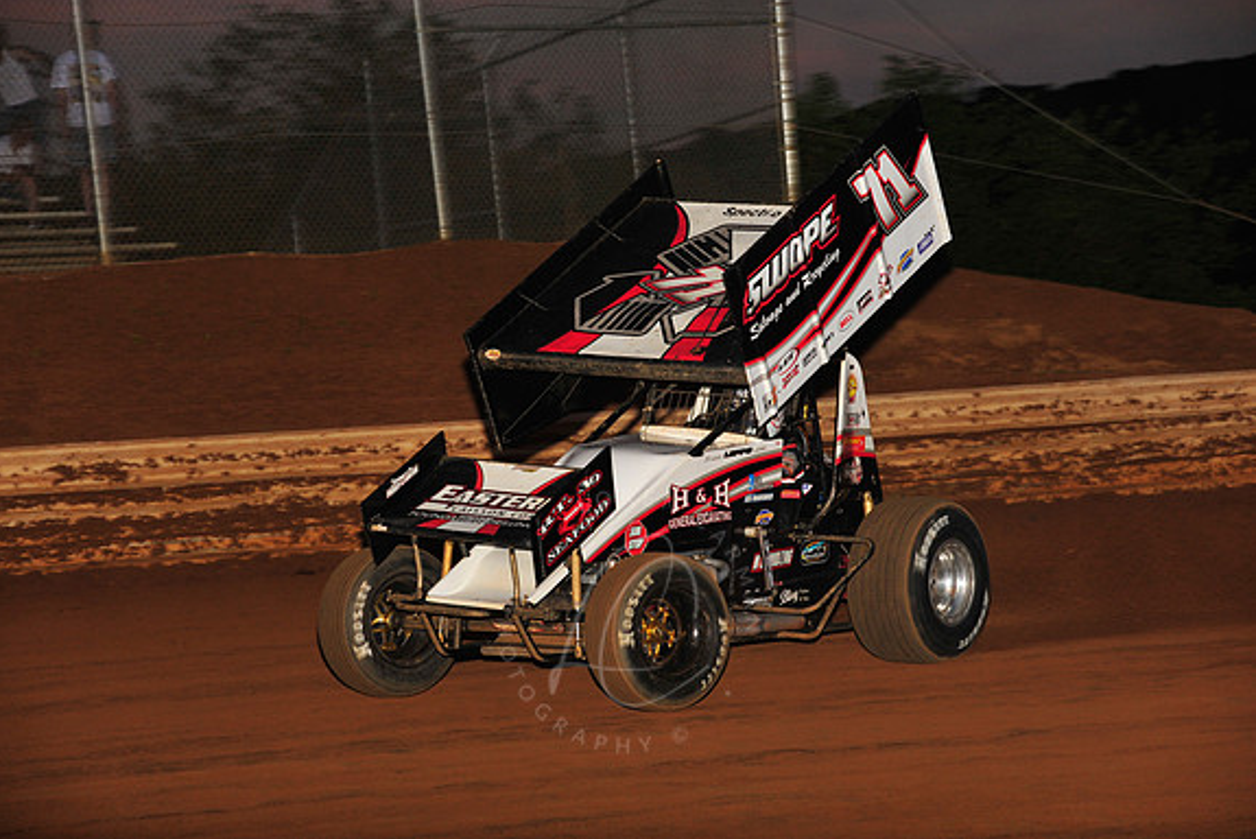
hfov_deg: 15.1
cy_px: 420
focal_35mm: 136
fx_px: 4747
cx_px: 627
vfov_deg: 10.1
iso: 1000
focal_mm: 135
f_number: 7.1
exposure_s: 1/320
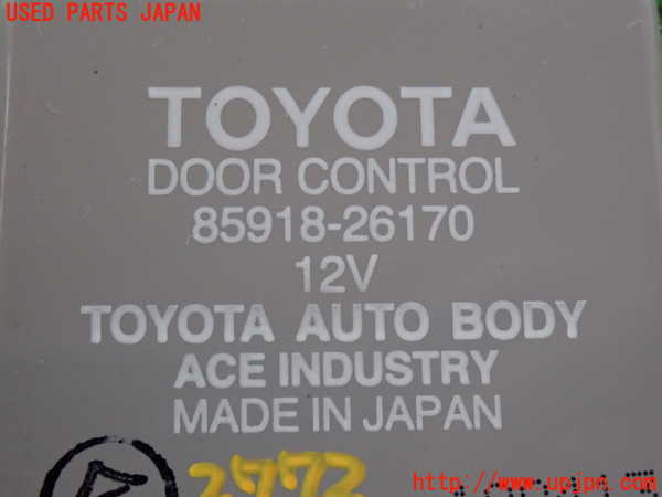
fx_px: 1186
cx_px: 331
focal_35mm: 62
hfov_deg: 31.2
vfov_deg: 23.7
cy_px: 248
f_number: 3.6
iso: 640
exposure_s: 1/60
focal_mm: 11.09
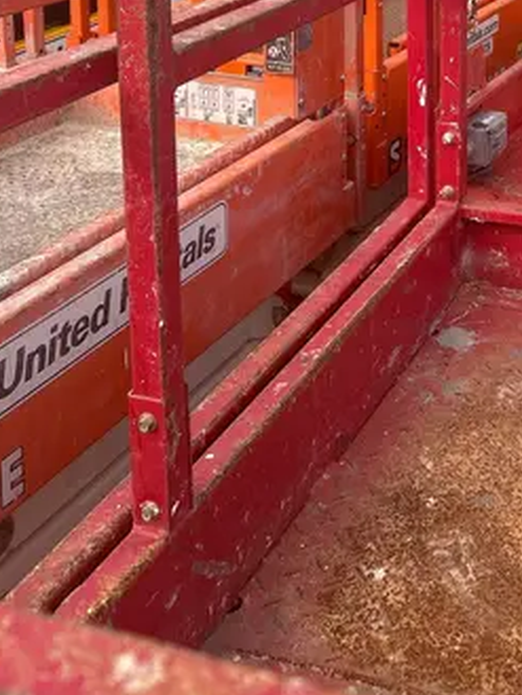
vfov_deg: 30.6
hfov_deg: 24.7
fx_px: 1165
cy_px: -14
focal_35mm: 58
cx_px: 448
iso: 50
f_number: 1.5
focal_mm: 5.7
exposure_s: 1/1361
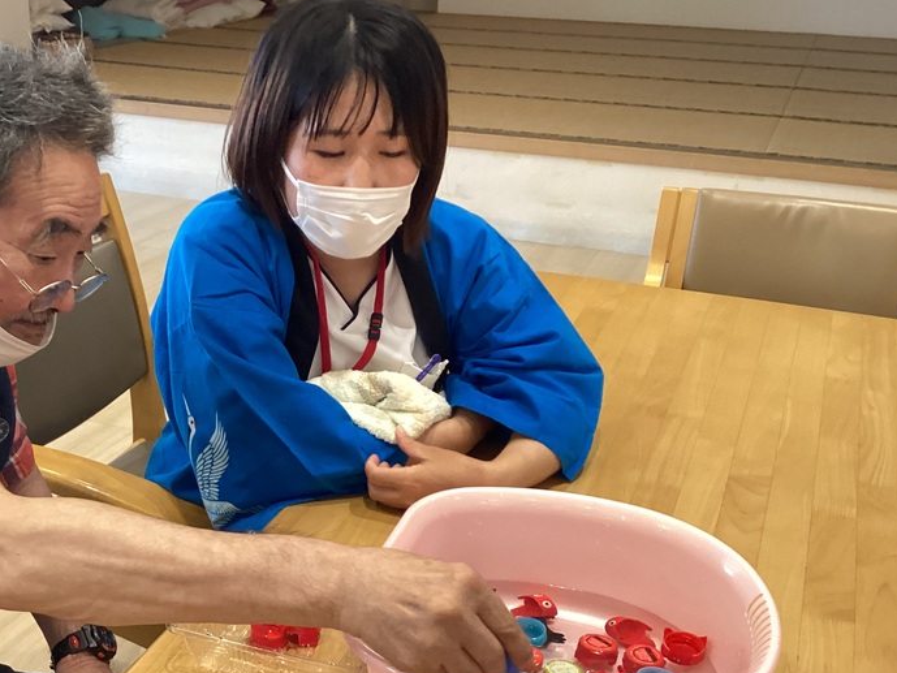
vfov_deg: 32.0
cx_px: 296
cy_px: 426
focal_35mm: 45
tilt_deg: -24.8
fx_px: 1166
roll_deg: -0.3
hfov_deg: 41.5
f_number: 2.4
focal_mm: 3.3
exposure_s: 1/50
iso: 200
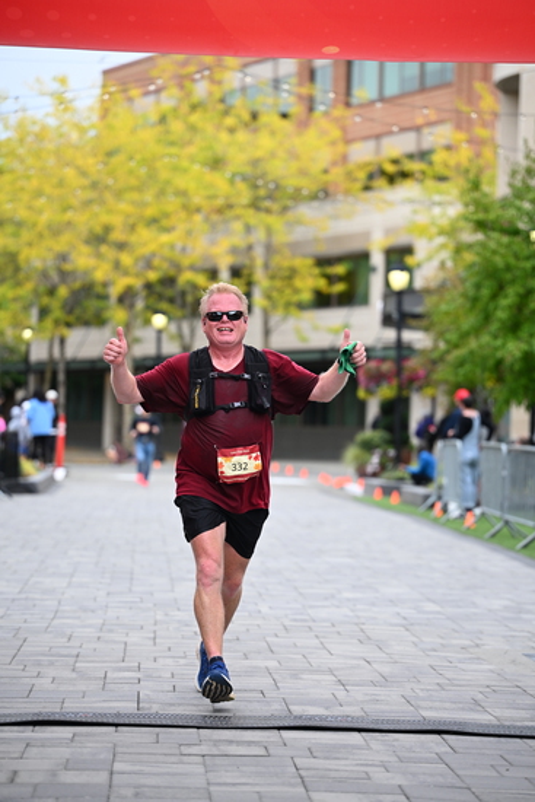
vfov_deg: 17.8
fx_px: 2562
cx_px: 268
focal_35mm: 115
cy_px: 401
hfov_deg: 11.9
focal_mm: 115
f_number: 2.8
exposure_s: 1/2000
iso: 640
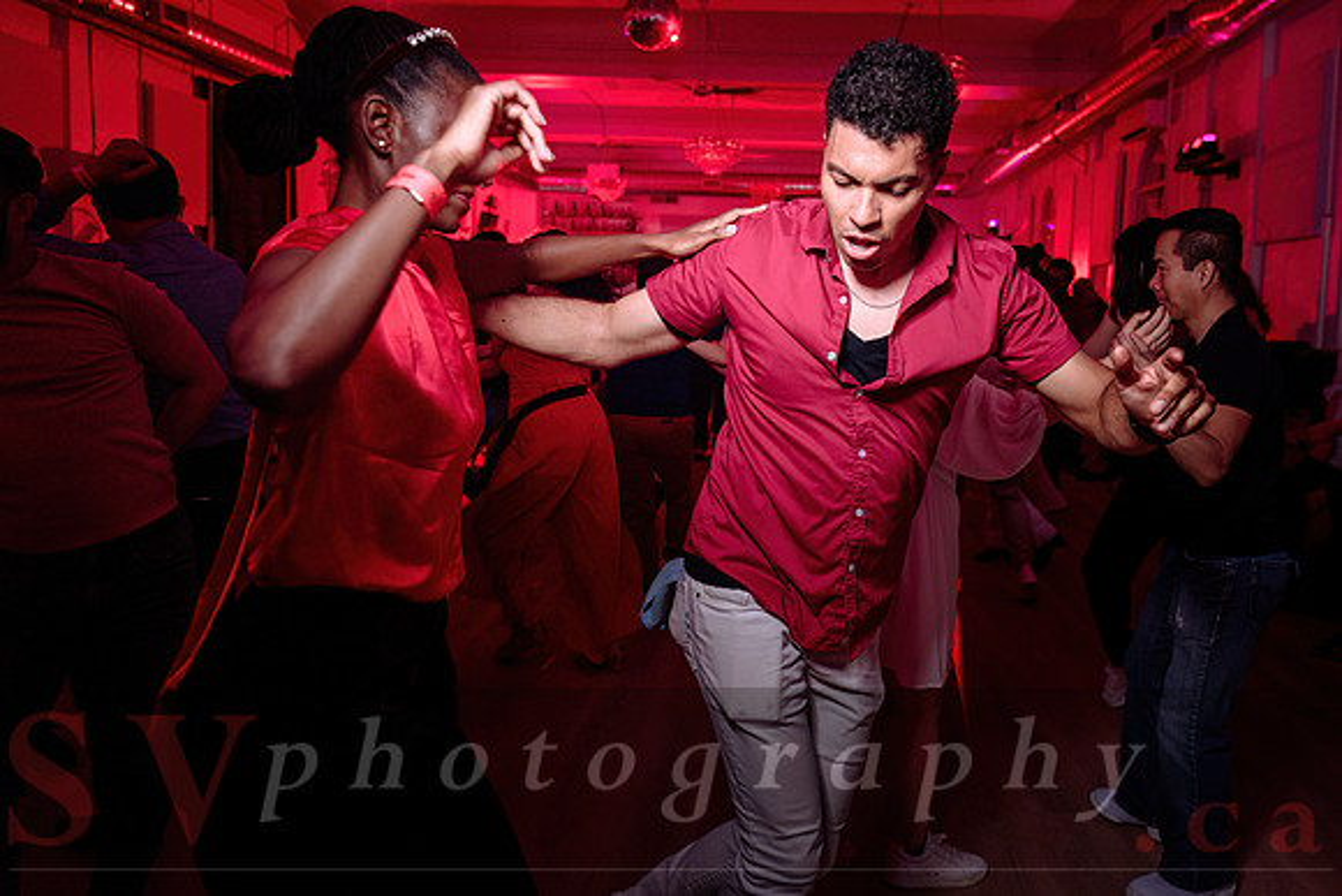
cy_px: 388
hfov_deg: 66.6
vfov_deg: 47.5
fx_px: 1016
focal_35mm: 27
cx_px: 761
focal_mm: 24
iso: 800
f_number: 2.8
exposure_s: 1/50
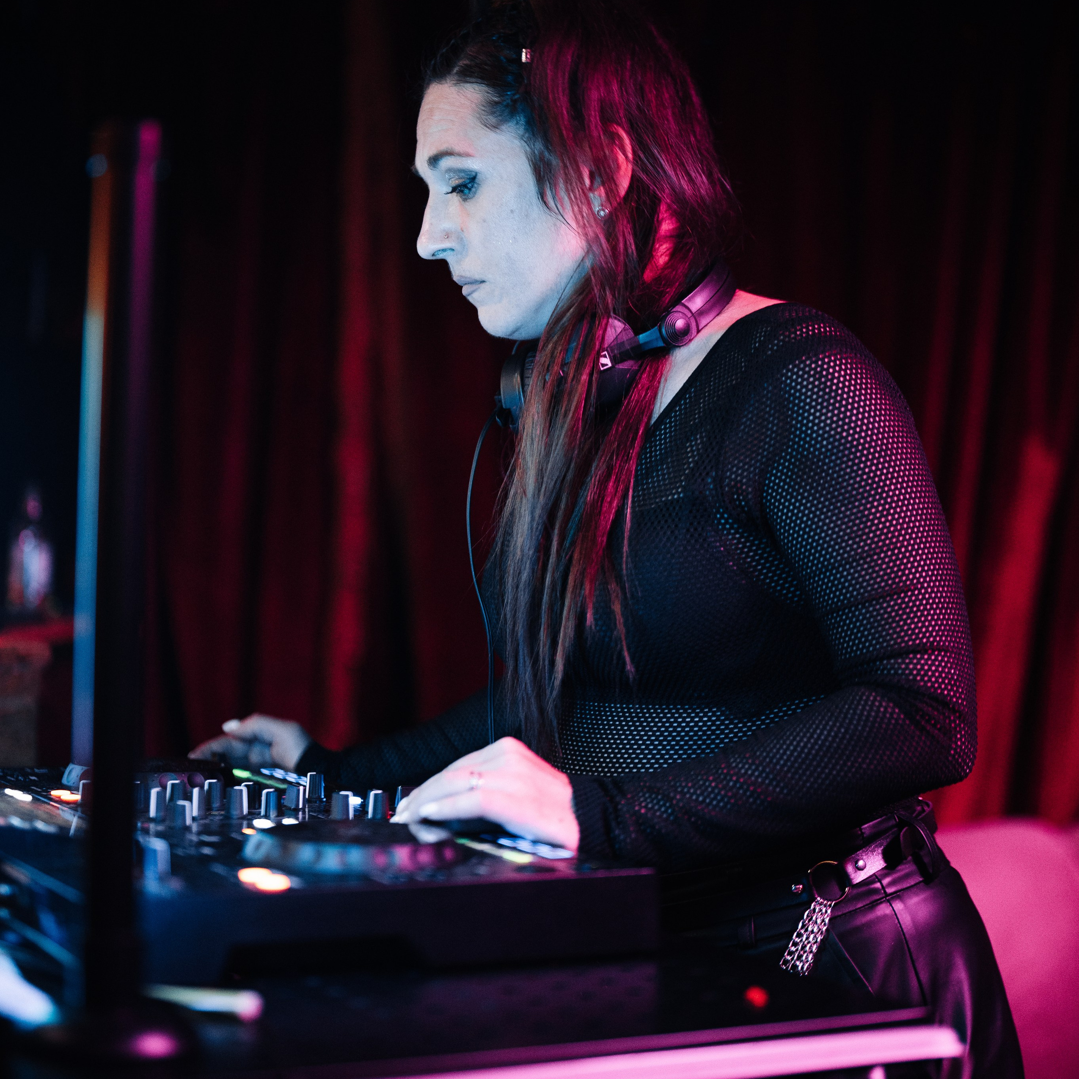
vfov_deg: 26.8
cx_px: 541
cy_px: 413
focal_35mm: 64
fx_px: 2257
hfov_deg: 26.9
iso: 3200
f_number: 1.2
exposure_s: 1/60
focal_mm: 50
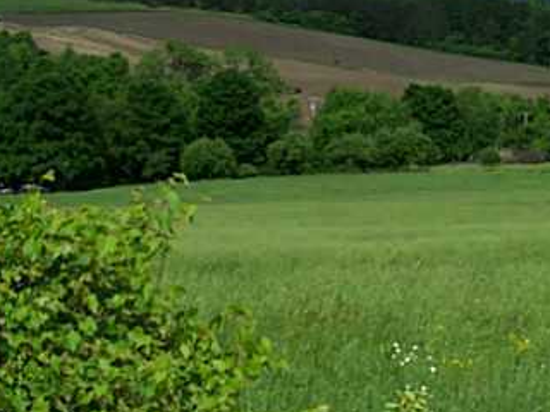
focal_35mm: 95
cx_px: 499
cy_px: 30
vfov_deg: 15.4
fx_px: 1509
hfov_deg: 20.2
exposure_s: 1/500
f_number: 5.6
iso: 80
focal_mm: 6.3
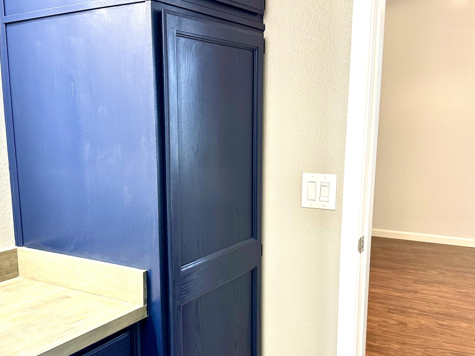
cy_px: 224
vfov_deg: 37.5
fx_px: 521
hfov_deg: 48.9
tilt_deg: -10.4
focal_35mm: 38
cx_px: 208
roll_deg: +0.2
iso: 160
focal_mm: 6.86
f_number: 1.78
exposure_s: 1/60
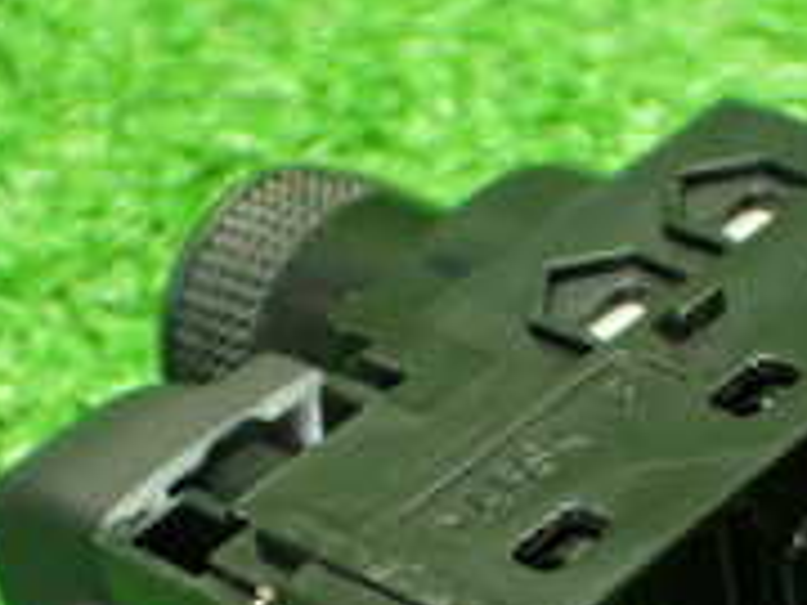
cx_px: 668
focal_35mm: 137
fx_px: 3194
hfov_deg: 14.3
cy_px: 641
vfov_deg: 10.7
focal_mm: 7.31
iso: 800
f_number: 2.8
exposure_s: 1/50
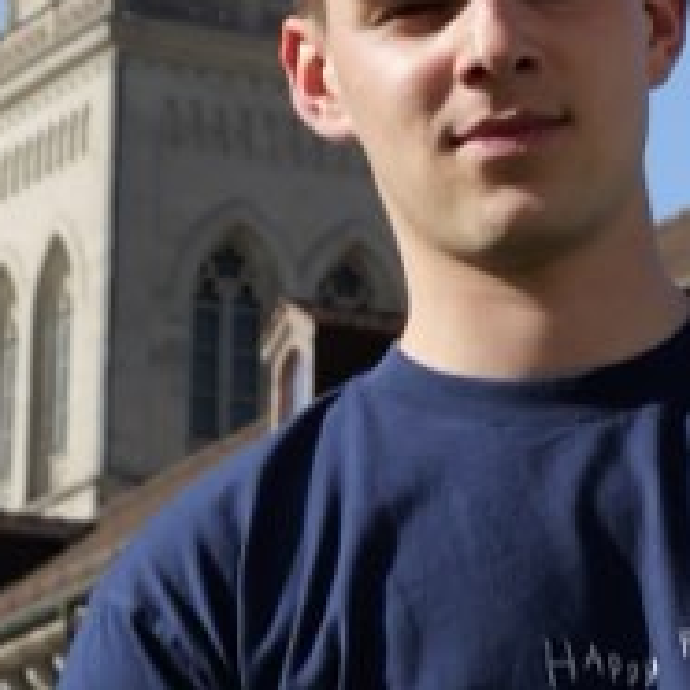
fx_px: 3450
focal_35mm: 153
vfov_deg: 11.3
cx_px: 568
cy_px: 658
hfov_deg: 11.4
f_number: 4.5
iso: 100
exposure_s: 1/500
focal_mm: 23
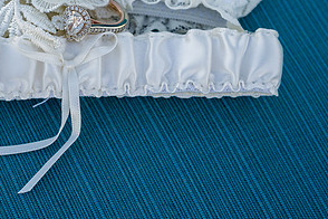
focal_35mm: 109
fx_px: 993
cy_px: -2
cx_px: 81
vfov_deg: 12.4
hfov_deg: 18.6
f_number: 3.5
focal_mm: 50
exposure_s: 1/640
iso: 250
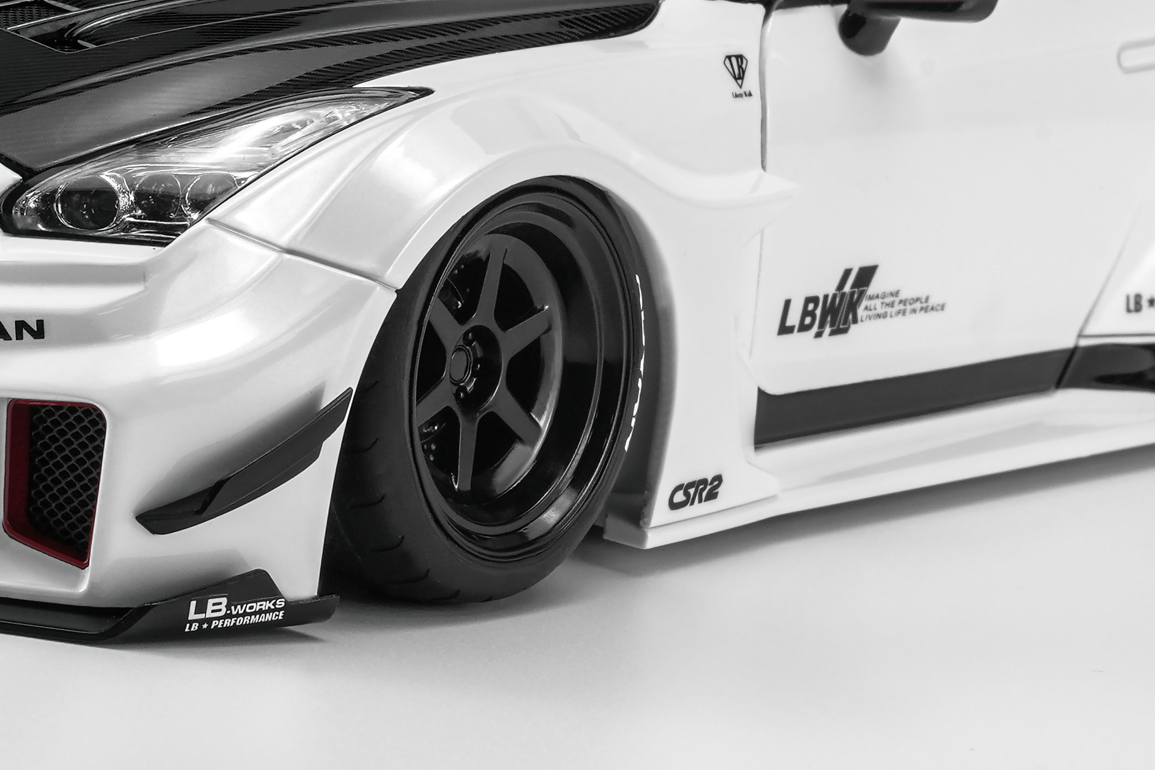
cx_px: 351
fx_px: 3711
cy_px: -36
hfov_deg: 17.6
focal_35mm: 116
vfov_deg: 11.7
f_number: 20
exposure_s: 1/30
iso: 400
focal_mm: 41.6
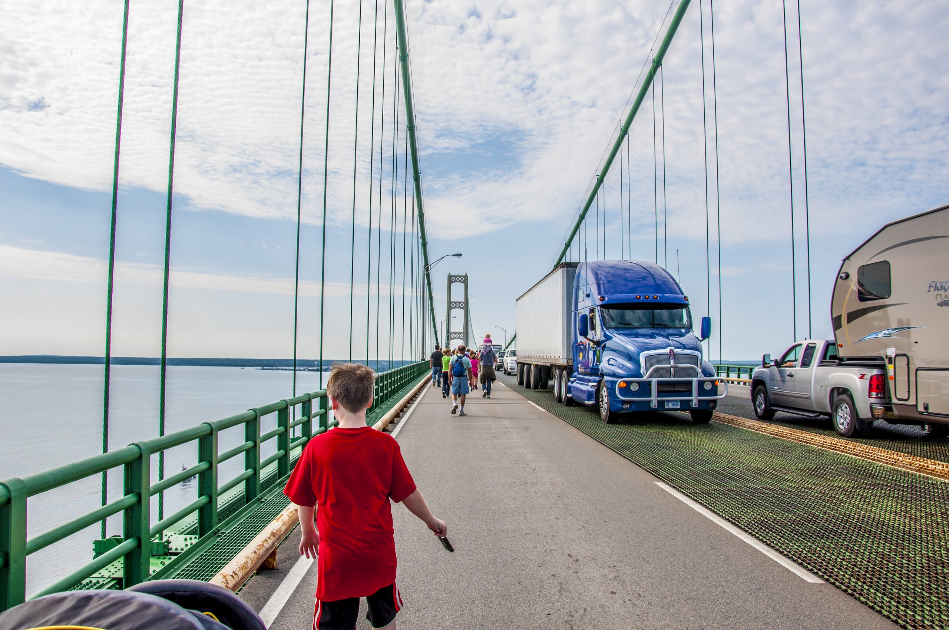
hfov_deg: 67.4
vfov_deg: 47.8
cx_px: 474
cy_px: 315
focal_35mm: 27
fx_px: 711
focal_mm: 18
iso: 100
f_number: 8
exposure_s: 1/400
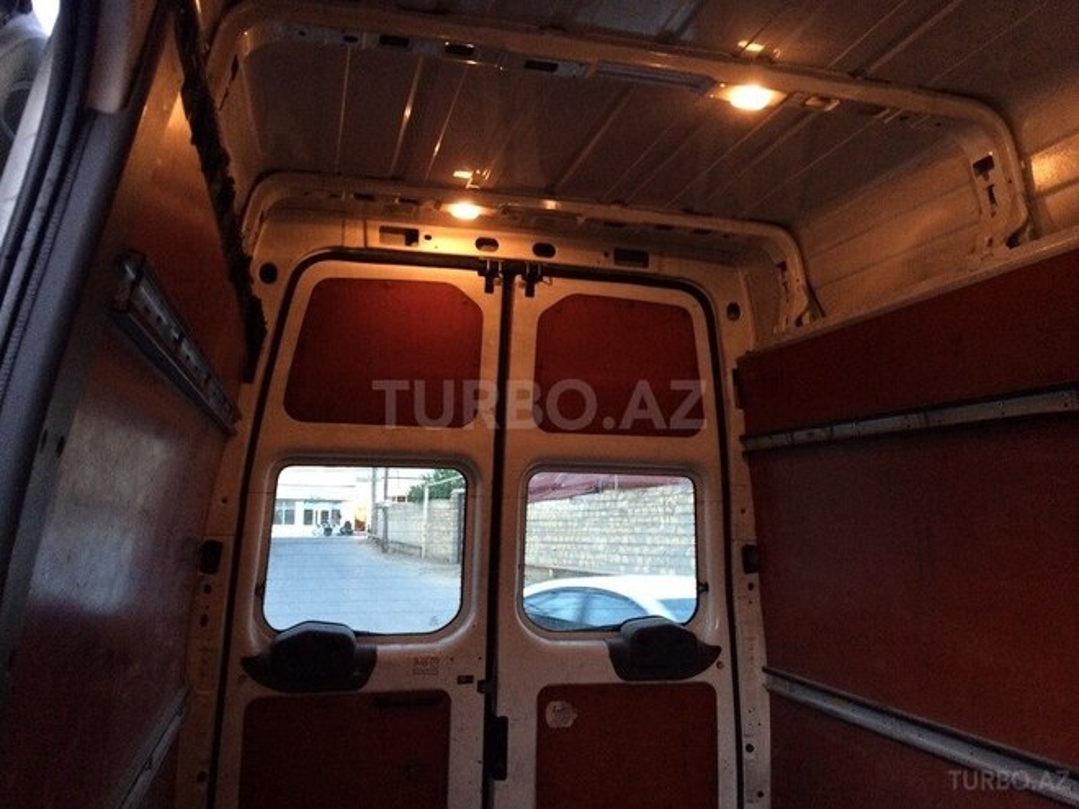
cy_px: 404
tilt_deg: +8.6
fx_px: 904
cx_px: 540
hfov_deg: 61.7
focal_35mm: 29
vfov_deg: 48.2
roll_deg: +1.0
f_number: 2.2
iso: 250
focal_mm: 4.15
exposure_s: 1/17
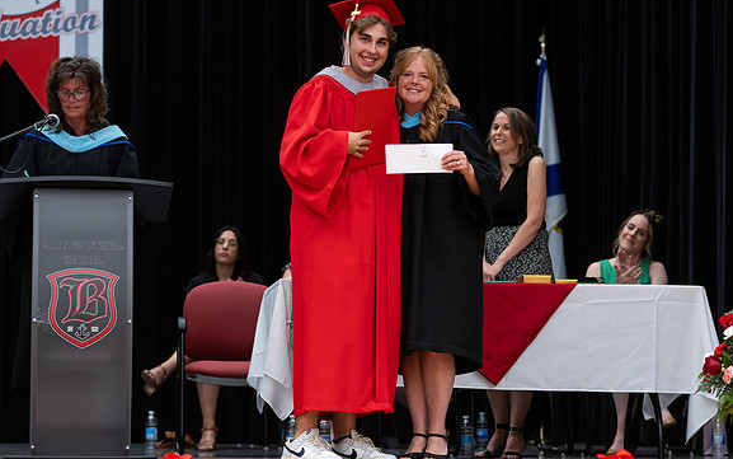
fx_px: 2198
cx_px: 367
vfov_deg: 11.9
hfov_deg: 18.9
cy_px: 263
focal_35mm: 110
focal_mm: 85
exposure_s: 1/200
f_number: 2.8
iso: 1000
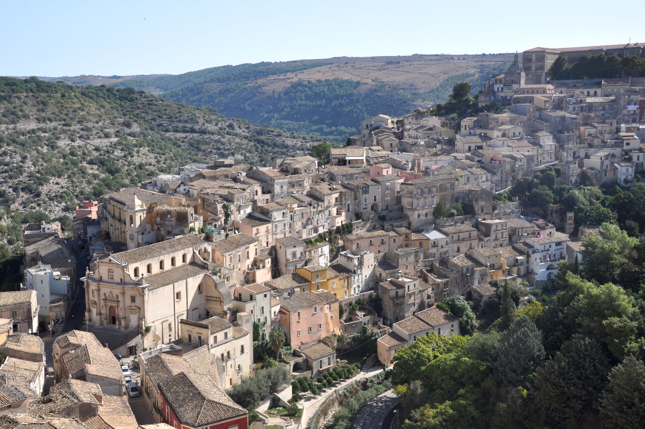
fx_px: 832
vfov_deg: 28.9
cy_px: 214
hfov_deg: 42.4
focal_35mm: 46
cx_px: 322
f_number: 11
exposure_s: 1/125
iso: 320
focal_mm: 31
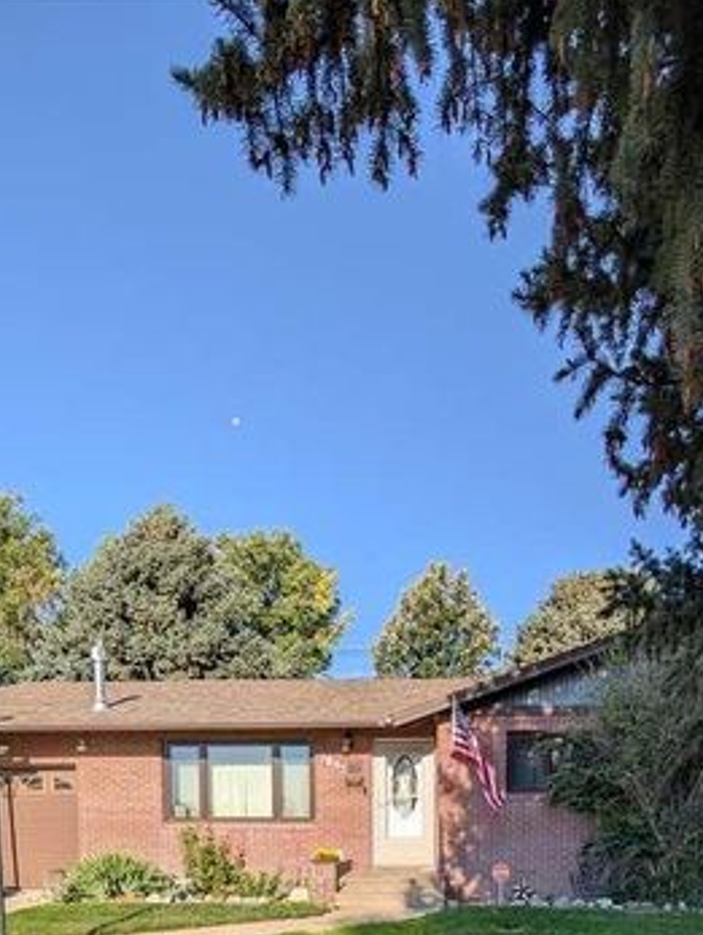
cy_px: 882
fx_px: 622
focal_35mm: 23
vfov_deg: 59.7
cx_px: 409
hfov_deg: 58.6
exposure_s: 1/1953
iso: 48
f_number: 1.7
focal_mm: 2.02
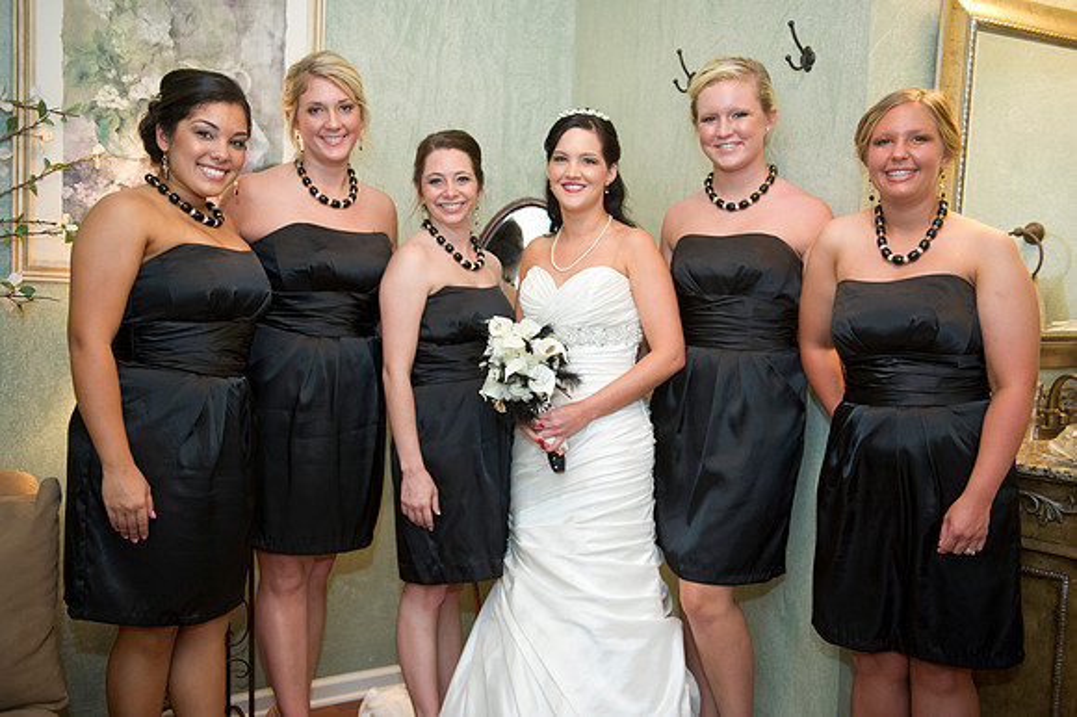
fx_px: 1076
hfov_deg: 53.2
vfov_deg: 36.8
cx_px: 538
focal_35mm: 36
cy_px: 358
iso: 800
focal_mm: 36
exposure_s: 1/80
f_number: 2.8
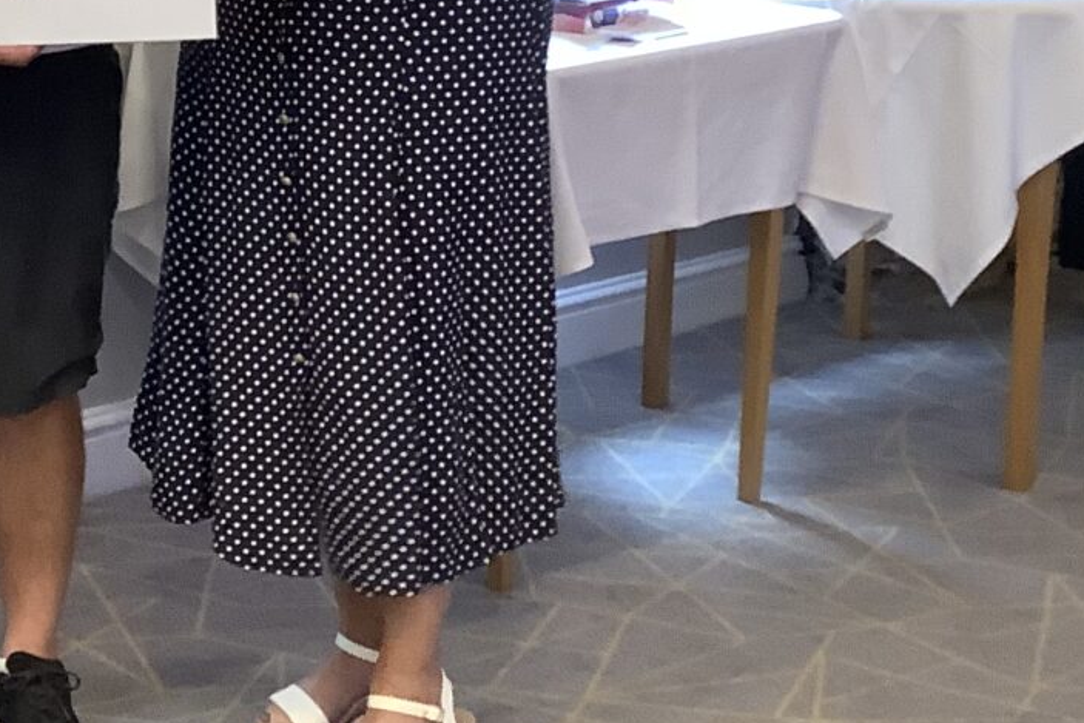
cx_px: -8
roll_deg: -0.5
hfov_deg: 22.2
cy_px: 224
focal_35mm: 88
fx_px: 2650
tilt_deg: -10.1
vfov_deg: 15.5
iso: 200
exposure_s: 1/50
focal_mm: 3.3
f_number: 2.4
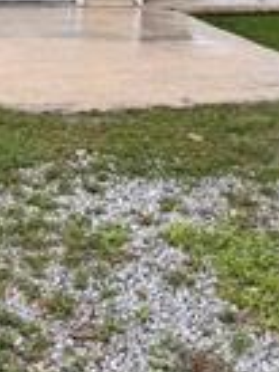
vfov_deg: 22.7
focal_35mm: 84
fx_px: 901
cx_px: 30
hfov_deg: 17.3
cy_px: 38
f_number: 1.78
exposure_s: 1/562
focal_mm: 6.76
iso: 80
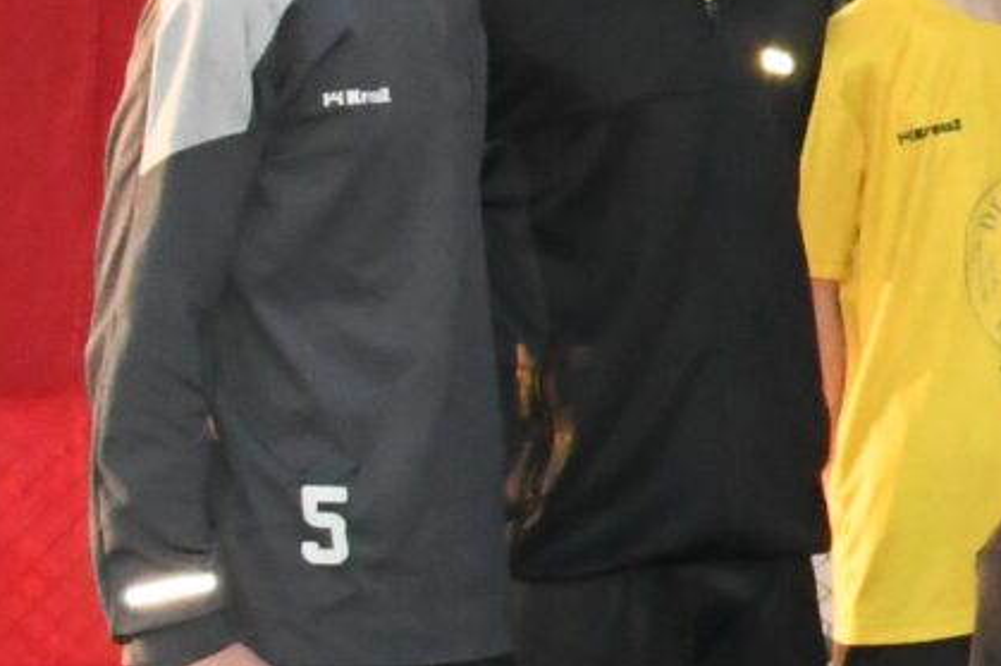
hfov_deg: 8.2
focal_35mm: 220
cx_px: 2857
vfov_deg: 6.2
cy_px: 51
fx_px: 6114
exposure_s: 1/250
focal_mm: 24
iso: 6400
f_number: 13
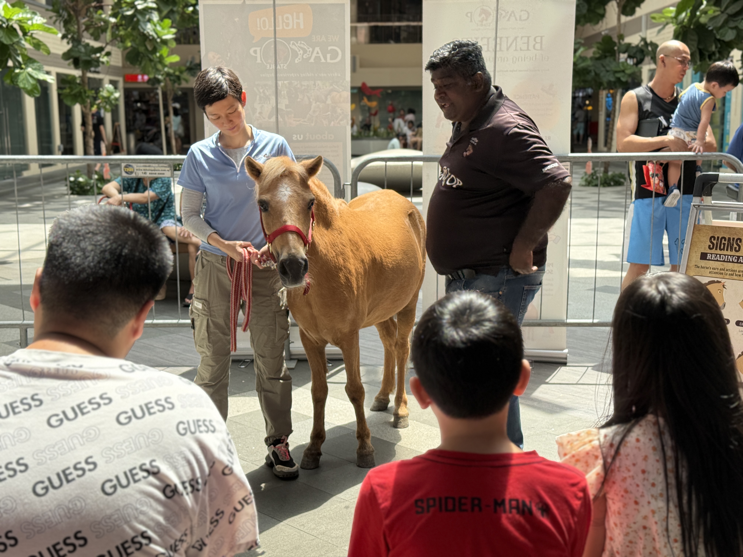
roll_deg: +0.7
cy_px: 278
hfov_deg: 39.7
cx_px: 372
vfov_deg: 30.3
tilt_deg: -9.9
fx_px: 1030
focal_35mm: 48
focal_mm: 6.76
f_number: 1.78
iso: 64
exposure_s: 1/699
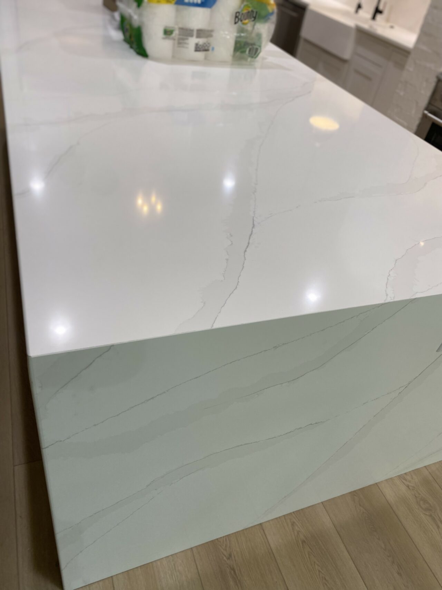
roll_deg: -11.0
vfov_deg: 67.3
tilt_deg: -40.8
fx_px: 443
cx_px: 221
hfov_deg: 53.1
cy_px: 295
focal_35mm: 26
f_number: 1.8
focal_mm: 4.25
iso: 64
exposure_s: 1/120
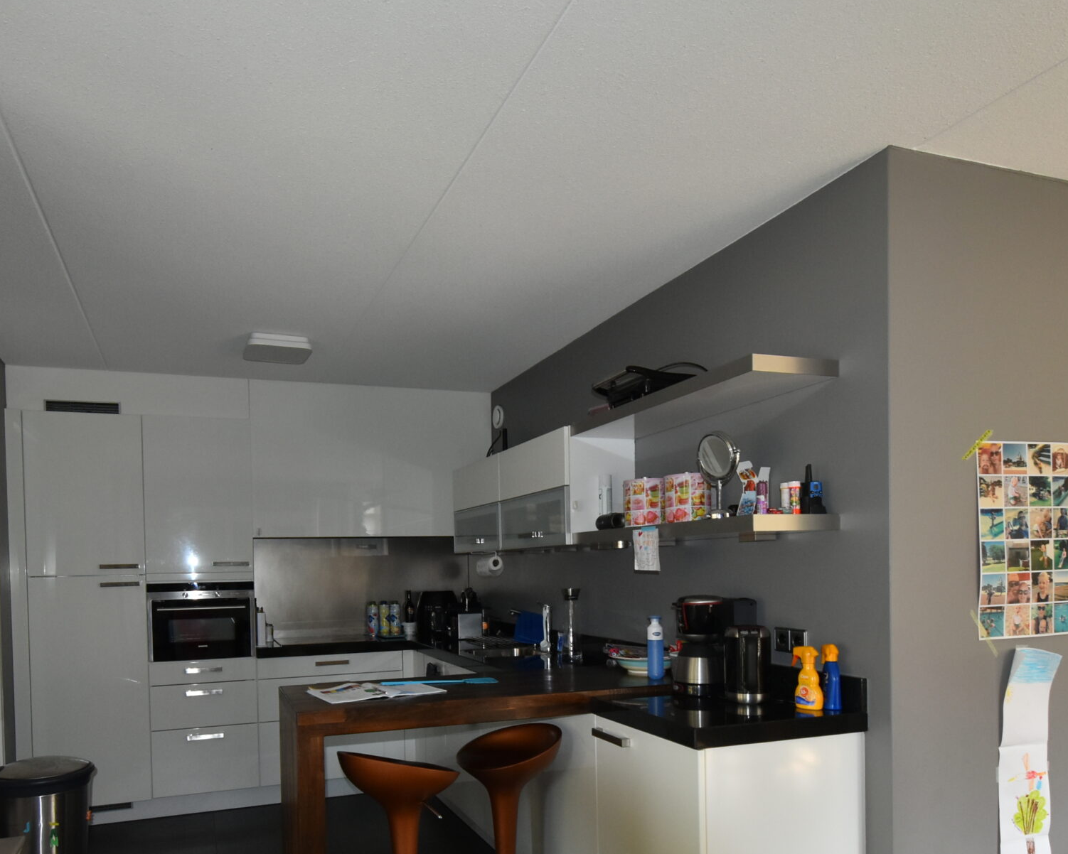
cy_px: 585
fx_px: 759
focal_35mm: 24
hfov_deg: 70.0
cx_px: 473
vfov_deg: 57.2
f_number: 5
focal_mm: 10
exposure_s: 1/100
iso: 800
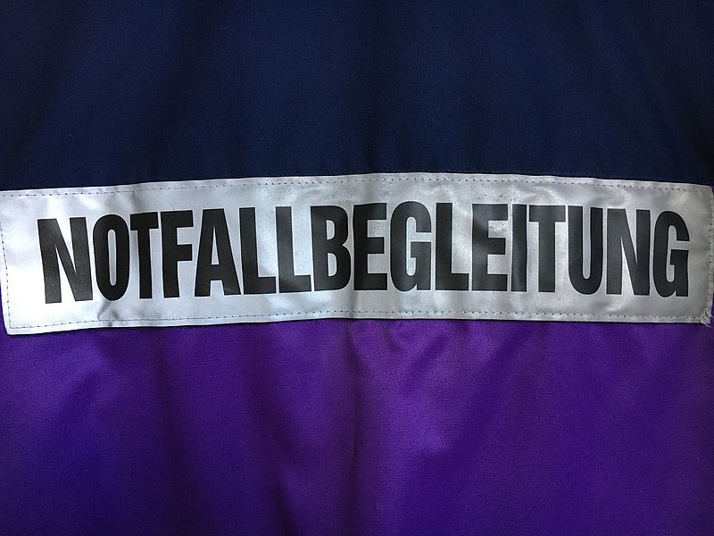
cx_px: 357
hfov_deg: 61.7
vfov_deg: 48.2
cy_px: 268
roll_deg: +0.0
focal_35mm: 29
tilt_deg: -2.1
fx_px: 598
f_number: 2.2
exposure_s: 1/33
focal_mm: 4.15
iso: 160
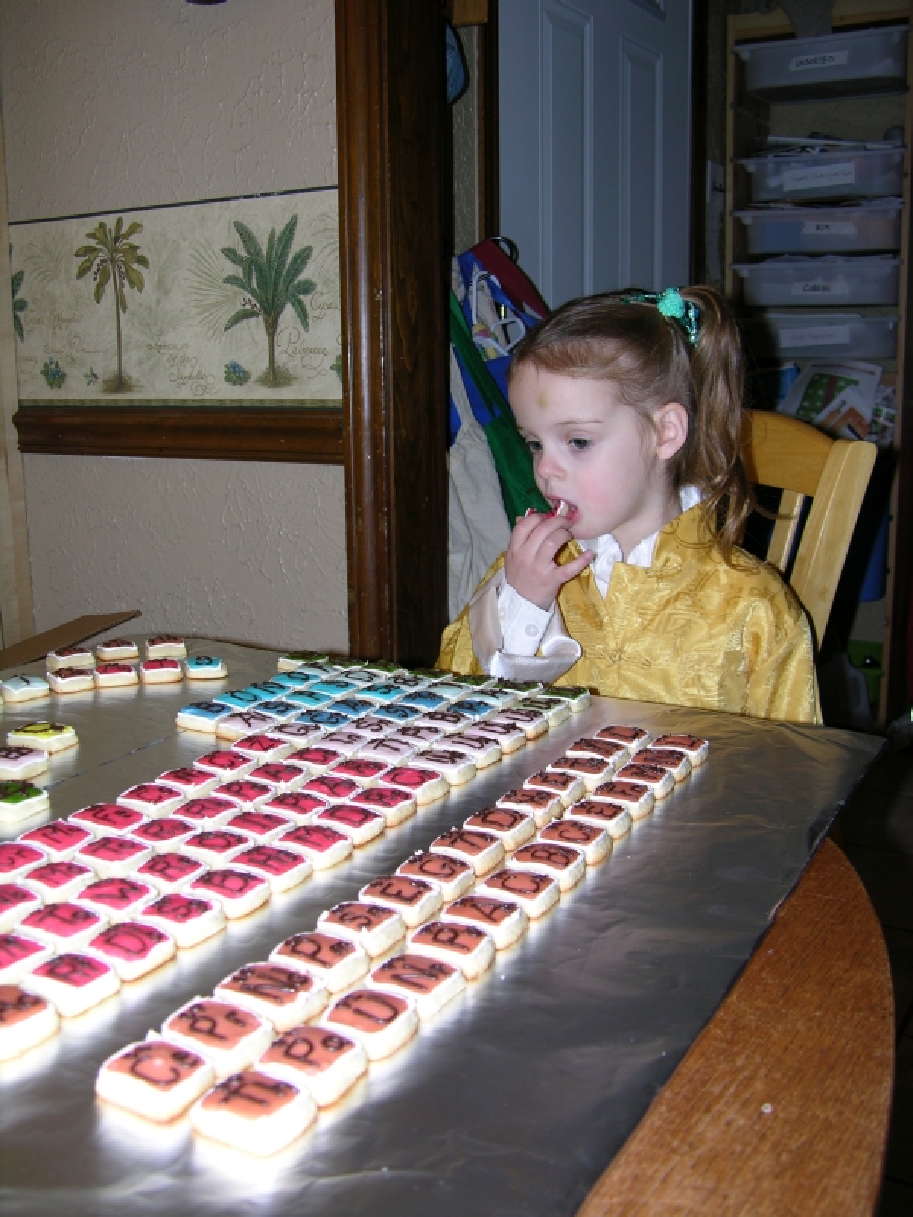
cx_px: 456
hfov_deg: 40.7
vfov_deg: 52.6
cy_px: 608
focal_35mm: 35
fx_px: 1231
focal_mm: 8.9
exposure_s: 1/60.1
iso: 50
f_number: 2.8
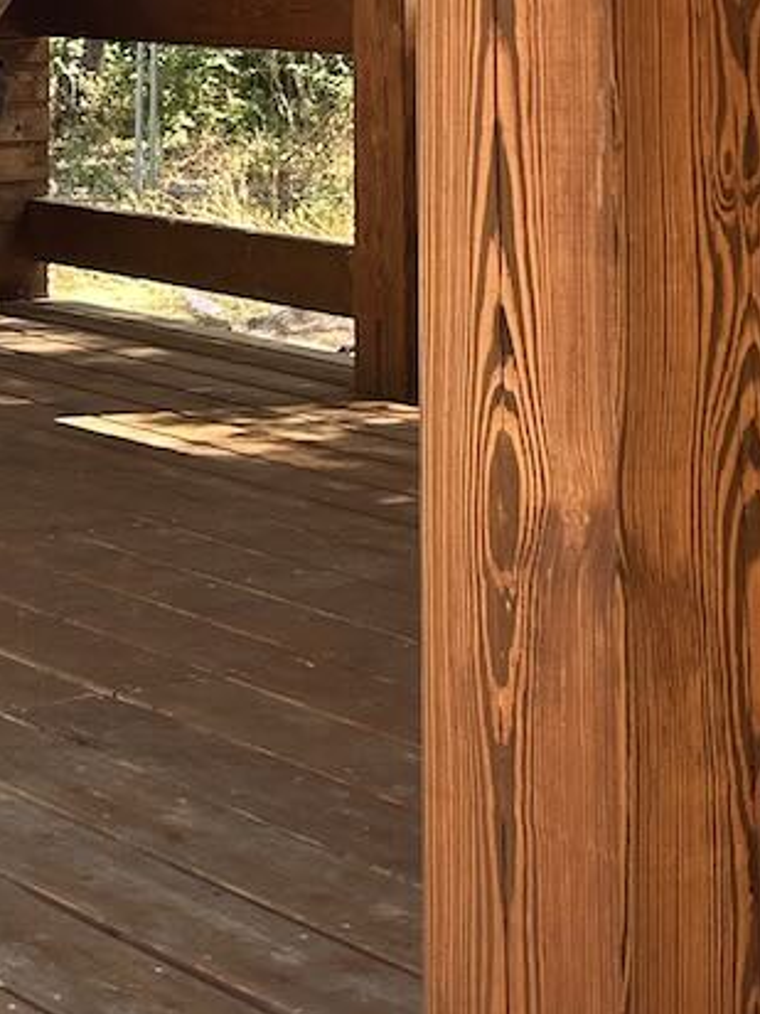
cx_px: 93
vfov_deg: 18.2
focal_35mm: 101
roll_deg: -2.3
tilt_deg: +3.8
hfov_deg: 14.5
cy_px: -278
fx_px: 2957
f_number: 1.5
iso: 50
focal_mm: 5.7
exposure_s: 1/163
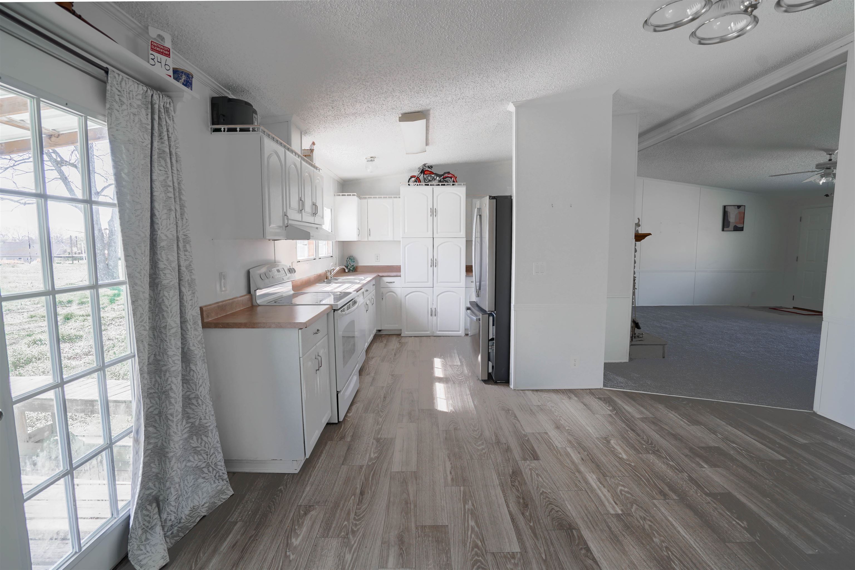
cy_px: 285
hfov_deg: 96.7
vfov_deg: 73.7
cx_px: 428
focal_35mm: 16
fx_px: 380
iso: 125
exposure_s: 1/160
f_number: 5
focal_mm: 16
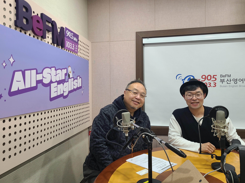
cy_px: 89
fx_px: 191
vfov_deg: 51.3
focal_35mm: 27
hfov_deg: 65.3
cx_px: 123
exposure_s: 1/60
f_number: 1.8
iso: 100
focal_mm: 5.4
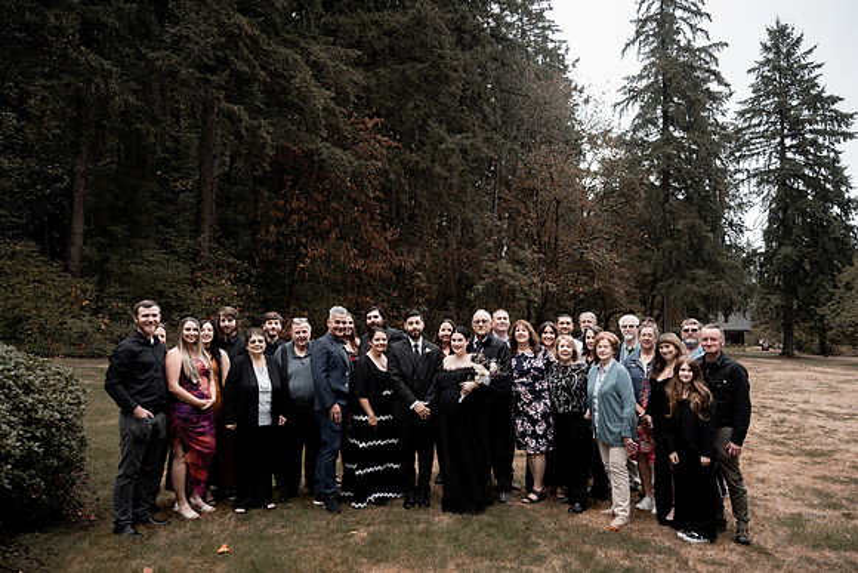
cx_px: 437
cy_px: 286
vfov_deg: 51.6
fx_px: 592
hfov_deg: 71.9
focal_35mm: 25
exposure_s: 1/640
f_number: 3.5
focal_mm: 24
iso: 400
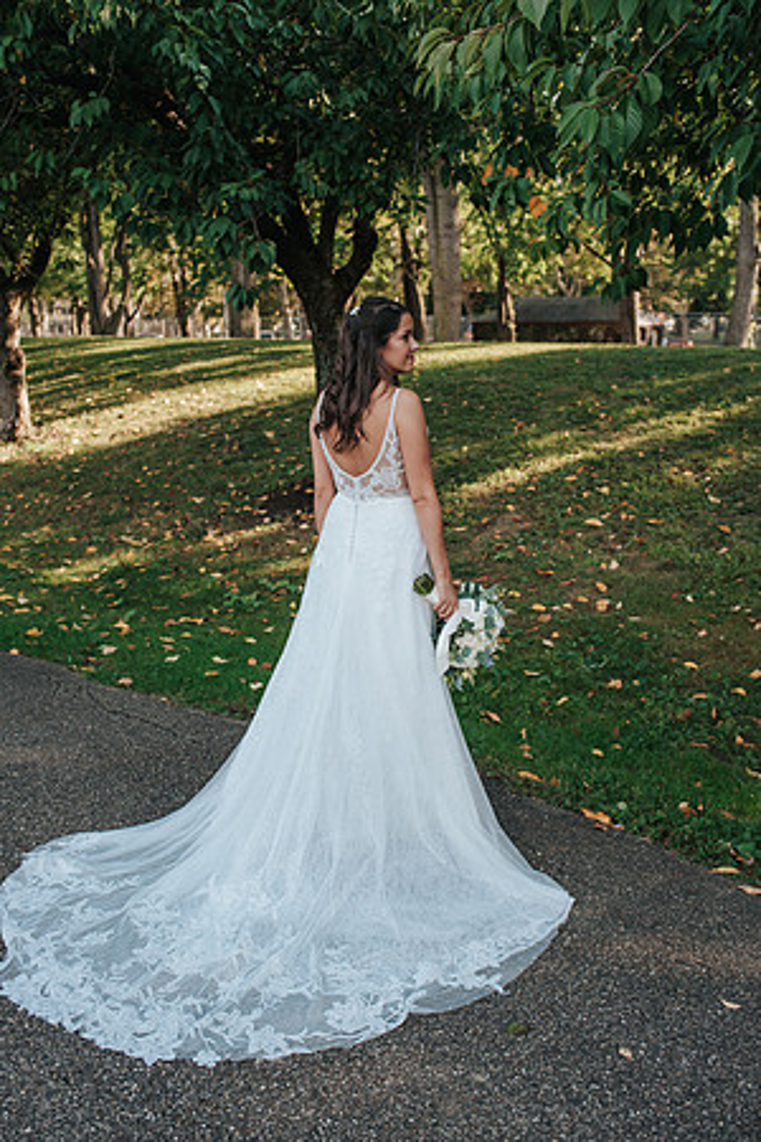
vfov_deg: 54.4
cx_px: 380
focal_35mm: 35
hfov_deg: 37.9
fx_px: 1110
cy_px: 571
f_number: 4
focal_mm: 35
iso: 400
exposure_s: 1/1000
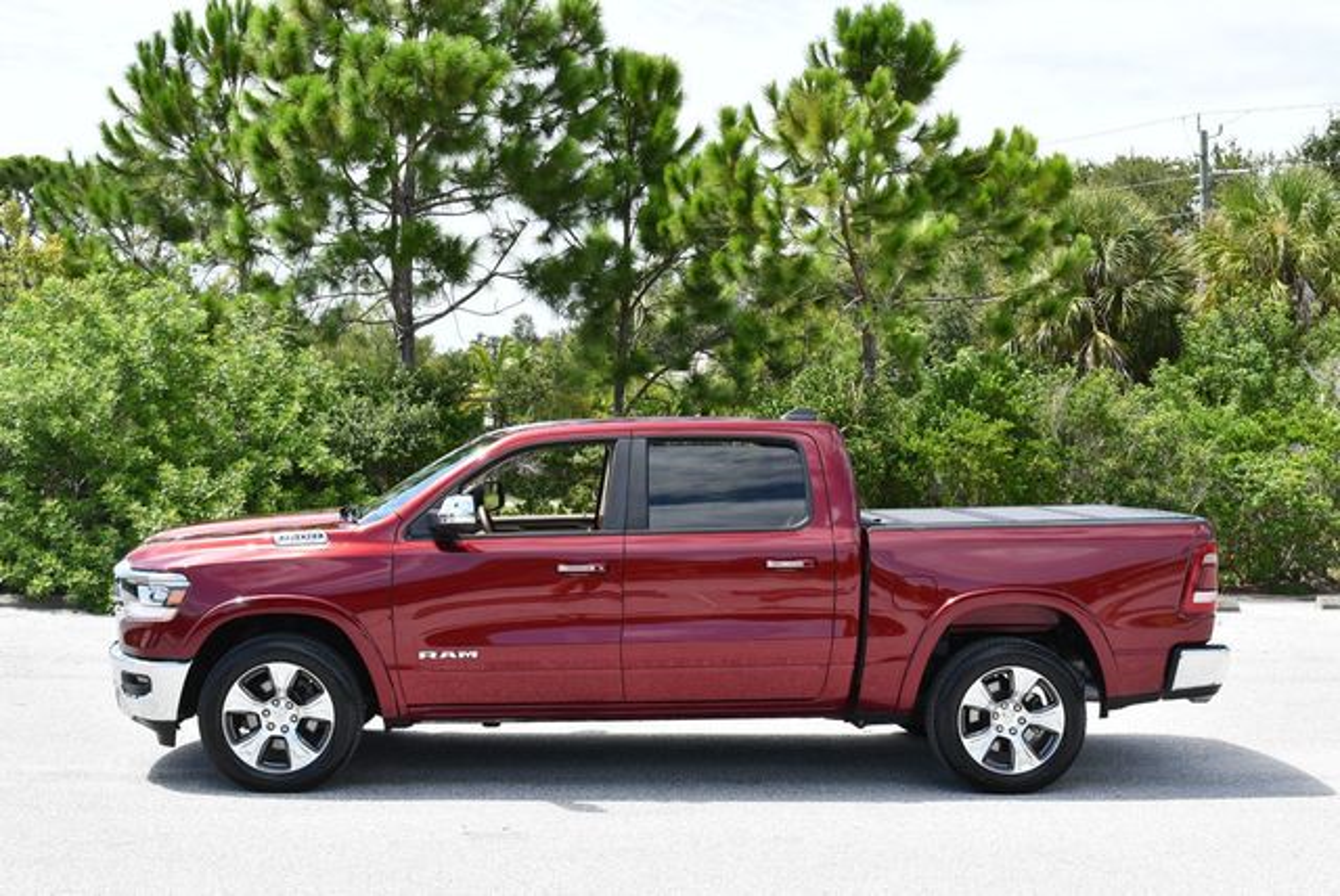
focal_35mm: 48
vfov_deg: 28.1
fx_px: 1788
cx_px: 670
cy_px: 448
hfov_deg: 41.1
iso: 200
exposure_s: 1/250
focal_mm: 24
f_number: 7.1
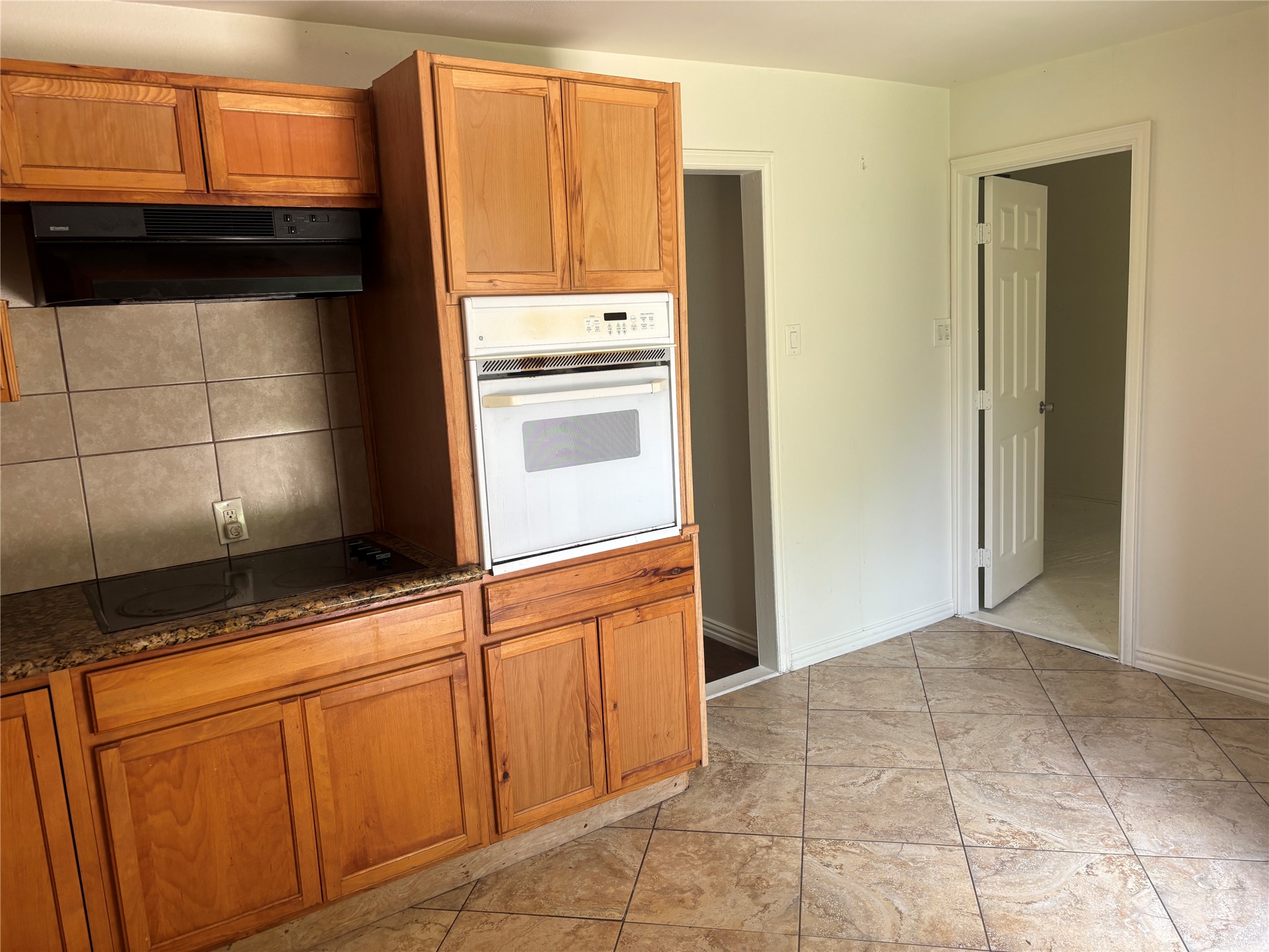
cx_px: 634
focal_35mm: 26
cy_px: 476
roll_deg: +2.8
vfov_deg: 53.1
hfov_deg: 67.3
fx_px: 953
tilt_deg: -8.8
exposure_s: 1/121
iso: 80
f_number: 1.6
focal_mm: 5.96
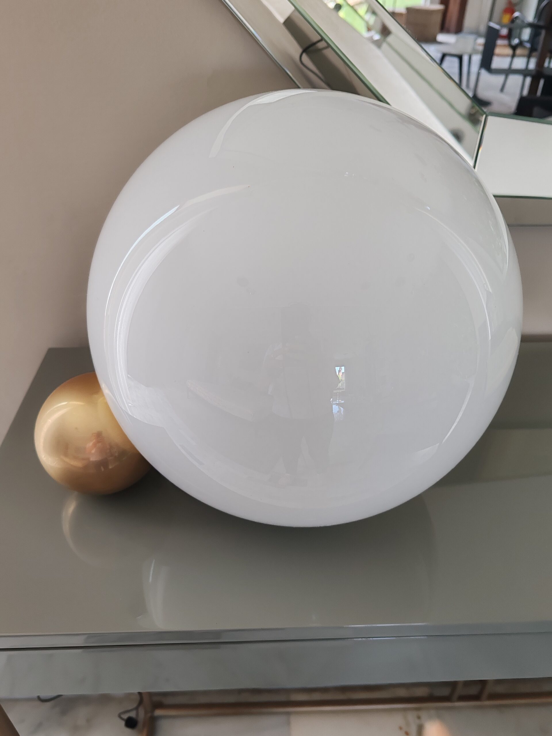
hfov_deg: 51.4
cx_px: 276
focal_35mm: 27
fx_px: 574
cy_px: 368
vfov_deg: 65.3
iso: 500
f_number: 1.9
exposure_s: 1/100
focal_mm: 6.12
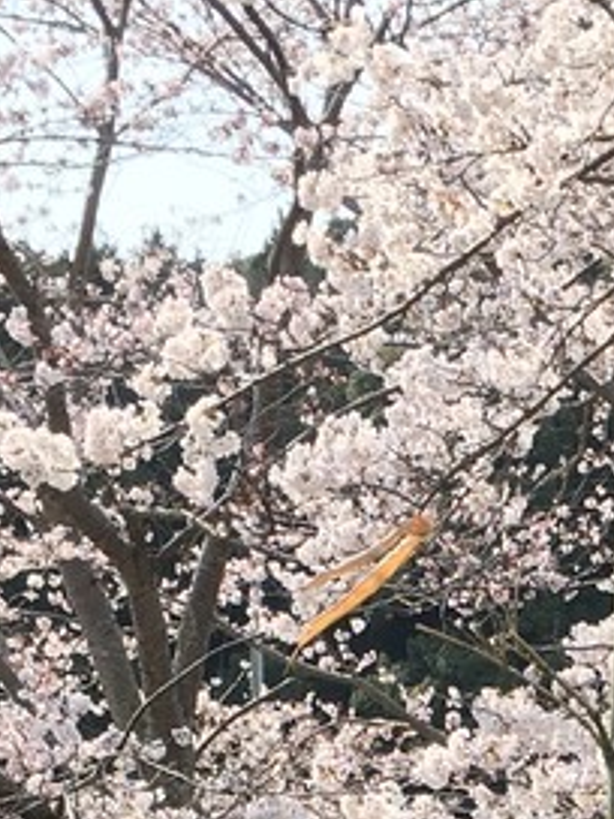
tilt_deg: -7.4
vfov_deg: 14.2
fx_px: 3027
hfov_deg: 11.3
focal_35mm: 128
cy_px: 1286
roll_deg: +0.5
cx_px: 755
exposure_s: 1/513
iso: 25
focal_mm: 4.15
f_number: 2.2
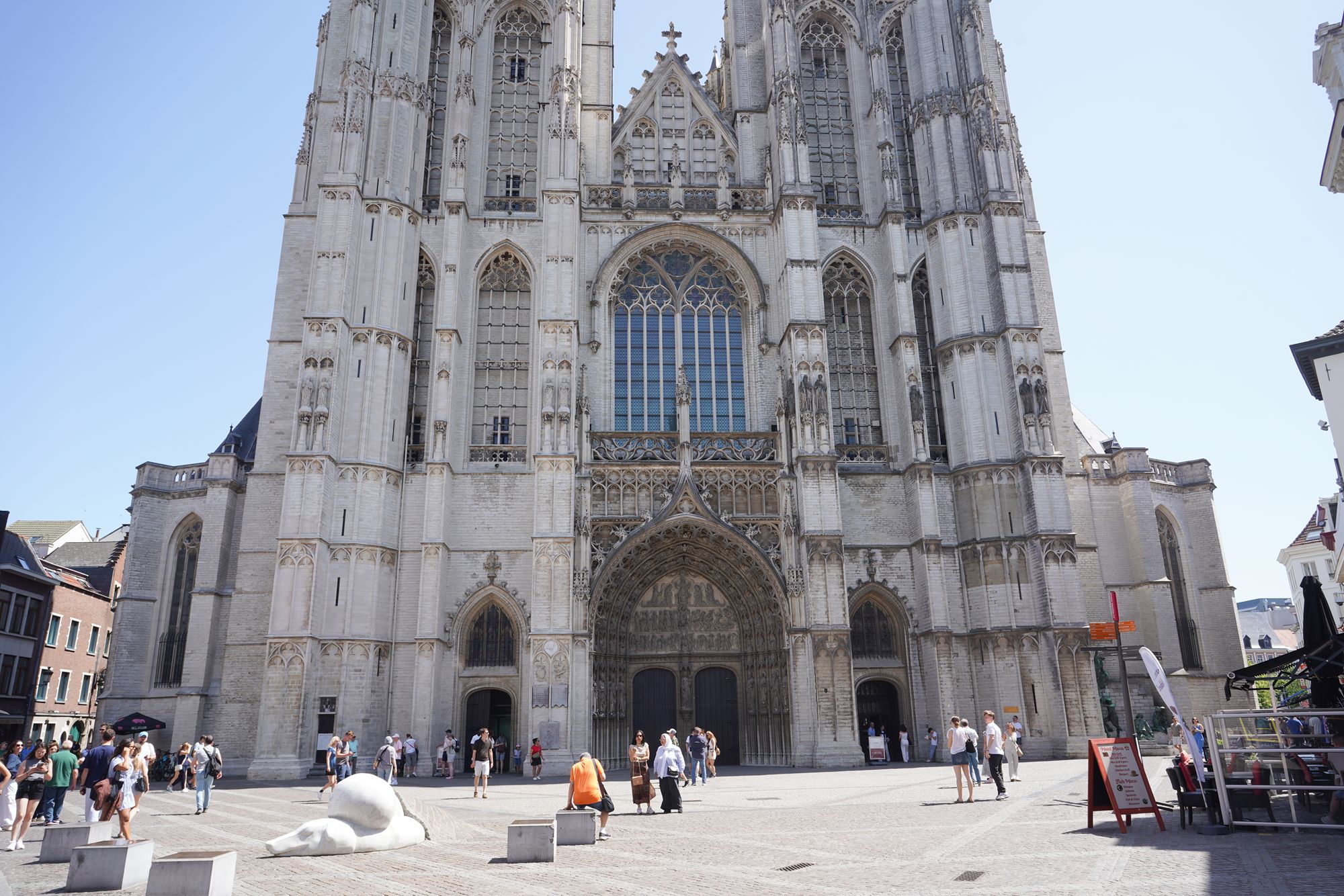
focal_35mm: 24
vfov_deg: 53.1
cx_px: 672
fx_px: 896
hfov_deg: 73.7
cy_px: 448
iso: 100
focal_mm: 24
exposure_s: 1/100
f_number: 9
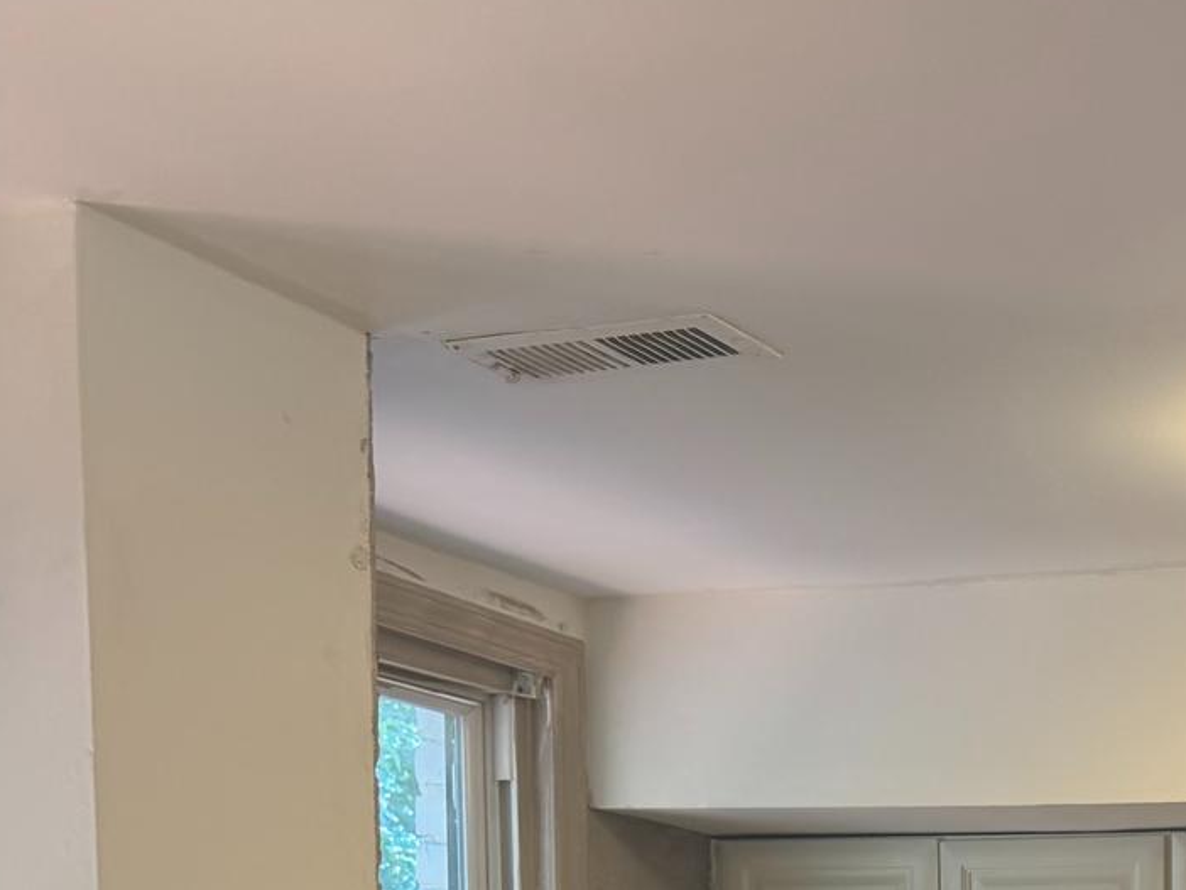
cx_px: 1306
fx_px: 2399
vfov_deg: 18.9
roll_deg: -0.3
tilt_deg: -4.5
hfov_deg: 25.7
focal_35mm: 70
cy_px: 1275
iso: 100
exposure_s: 1/60
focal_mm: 6.76
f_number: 1.78
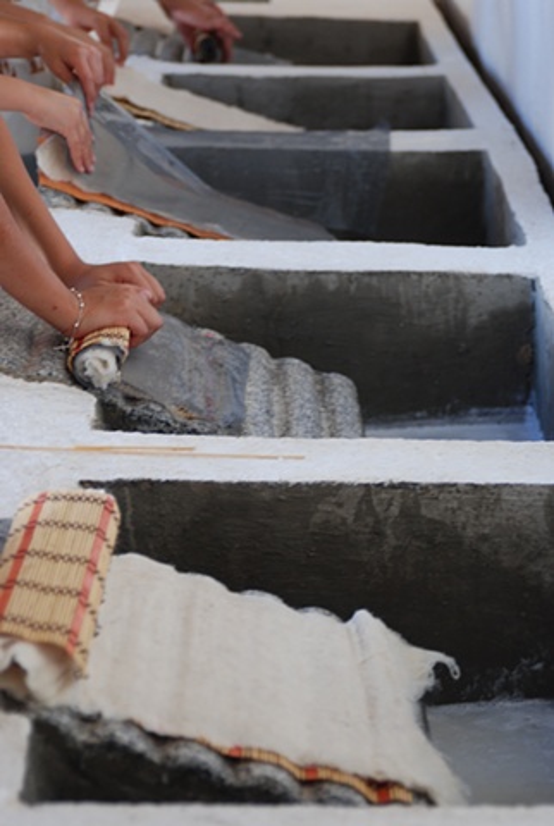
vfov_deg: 20.6
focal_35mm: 99
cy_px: 413
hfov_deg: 13.9
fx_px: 2275
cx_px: 277
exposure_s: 1/60
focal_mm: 66
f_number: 4.5
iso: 400
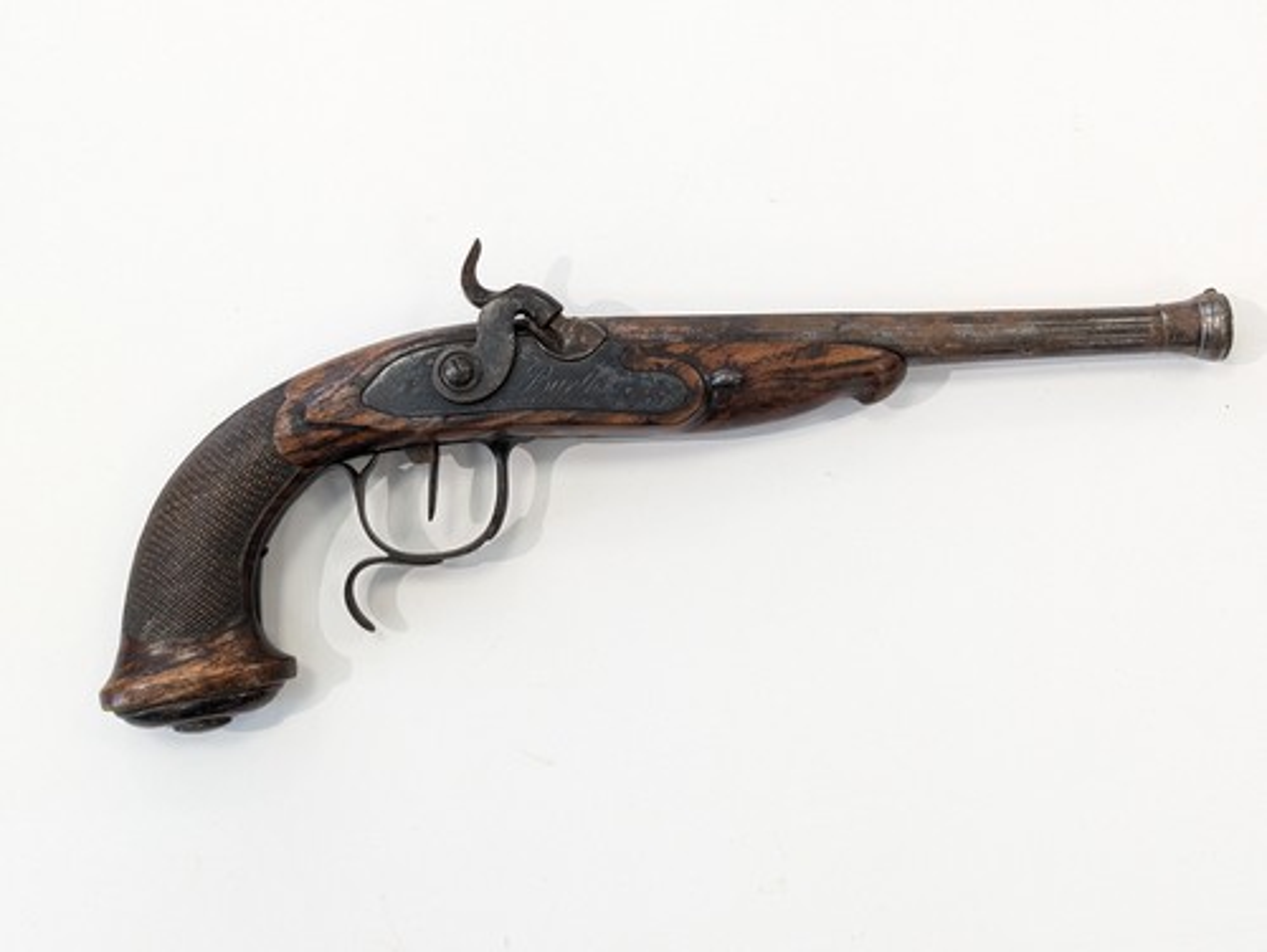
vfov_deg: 30.3
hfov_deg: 39.6
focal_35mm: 48
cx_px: 634
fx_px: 1759
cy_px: 476
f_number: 1.85
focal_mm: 6.81
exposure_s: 1/99.9
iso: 150
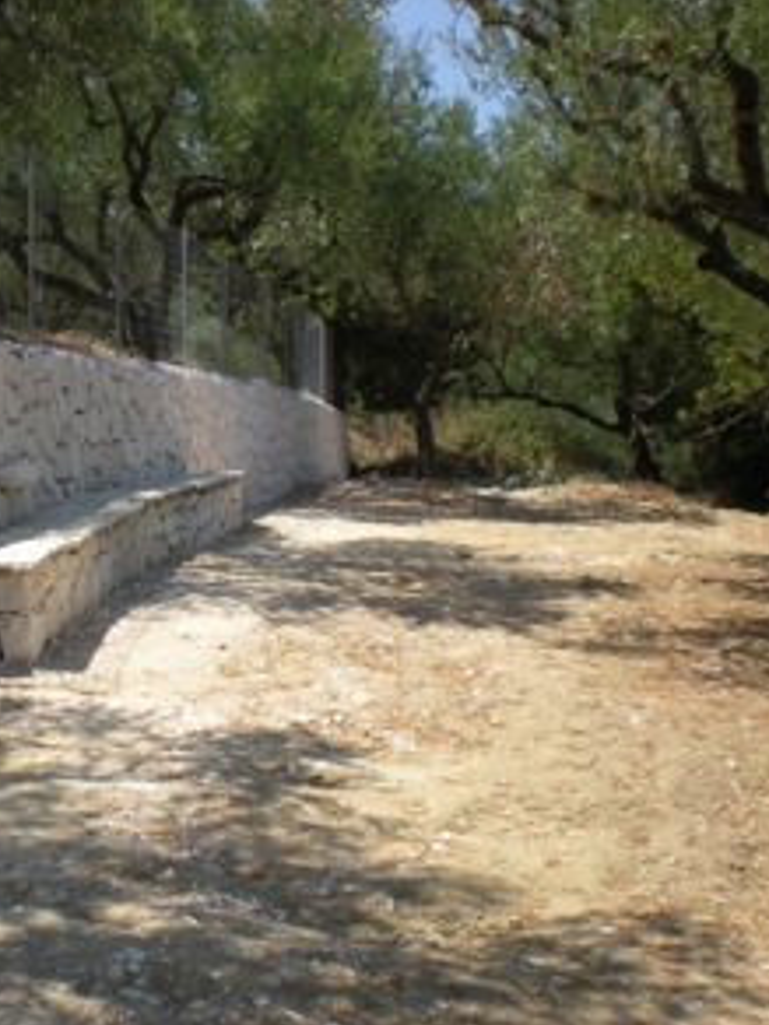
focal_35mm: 52
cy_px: 520
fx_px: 1540
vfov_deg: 36.8
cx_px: 140
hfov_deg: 27.4
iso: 64
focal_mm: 6.3
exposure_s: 1/420
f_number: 4.6
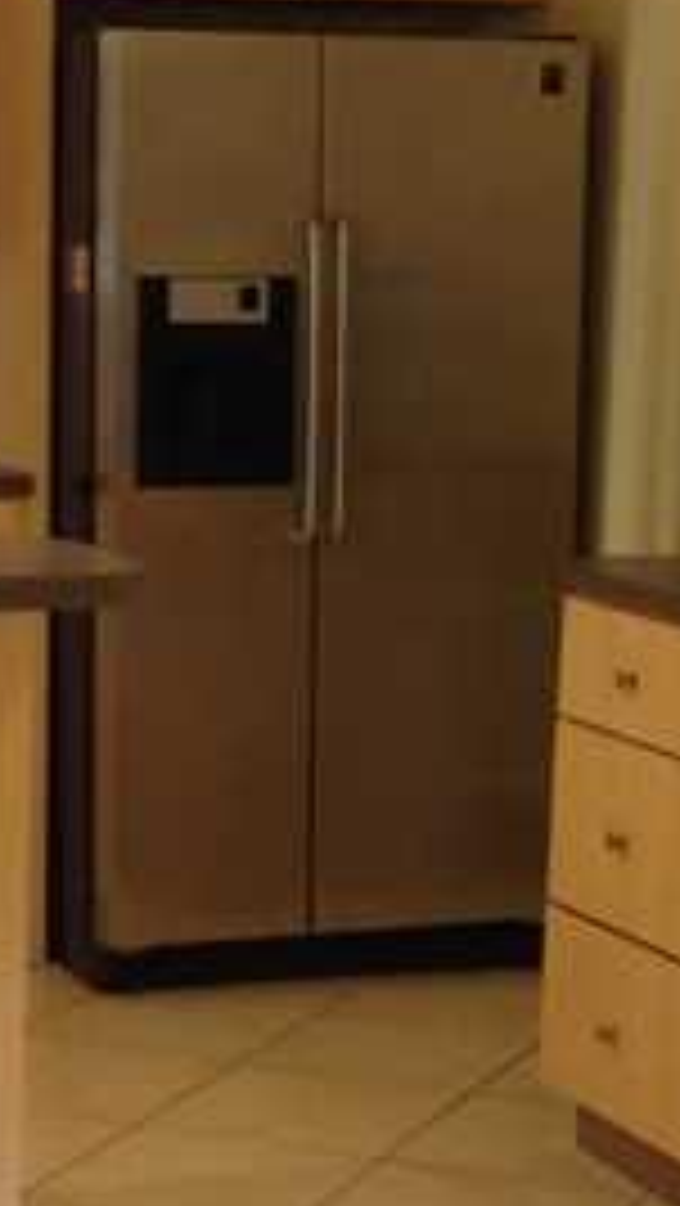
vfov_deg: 18.8
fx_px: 3650
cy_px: 706
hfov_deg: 10.6
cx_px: 288
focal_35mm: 114
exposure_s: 1/15
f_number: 2.4
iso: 50
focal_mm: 4.28
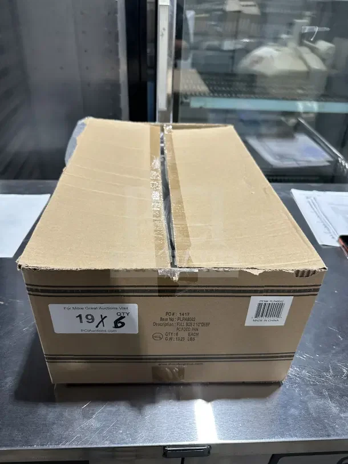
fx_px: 322
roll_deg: -3.9
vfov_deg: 71.6
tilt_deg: -32.0
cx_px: 174
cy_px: 232
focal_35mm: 24
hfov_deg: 56.8
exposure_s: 1/81
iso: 250
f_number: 1.78
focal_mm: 6.86
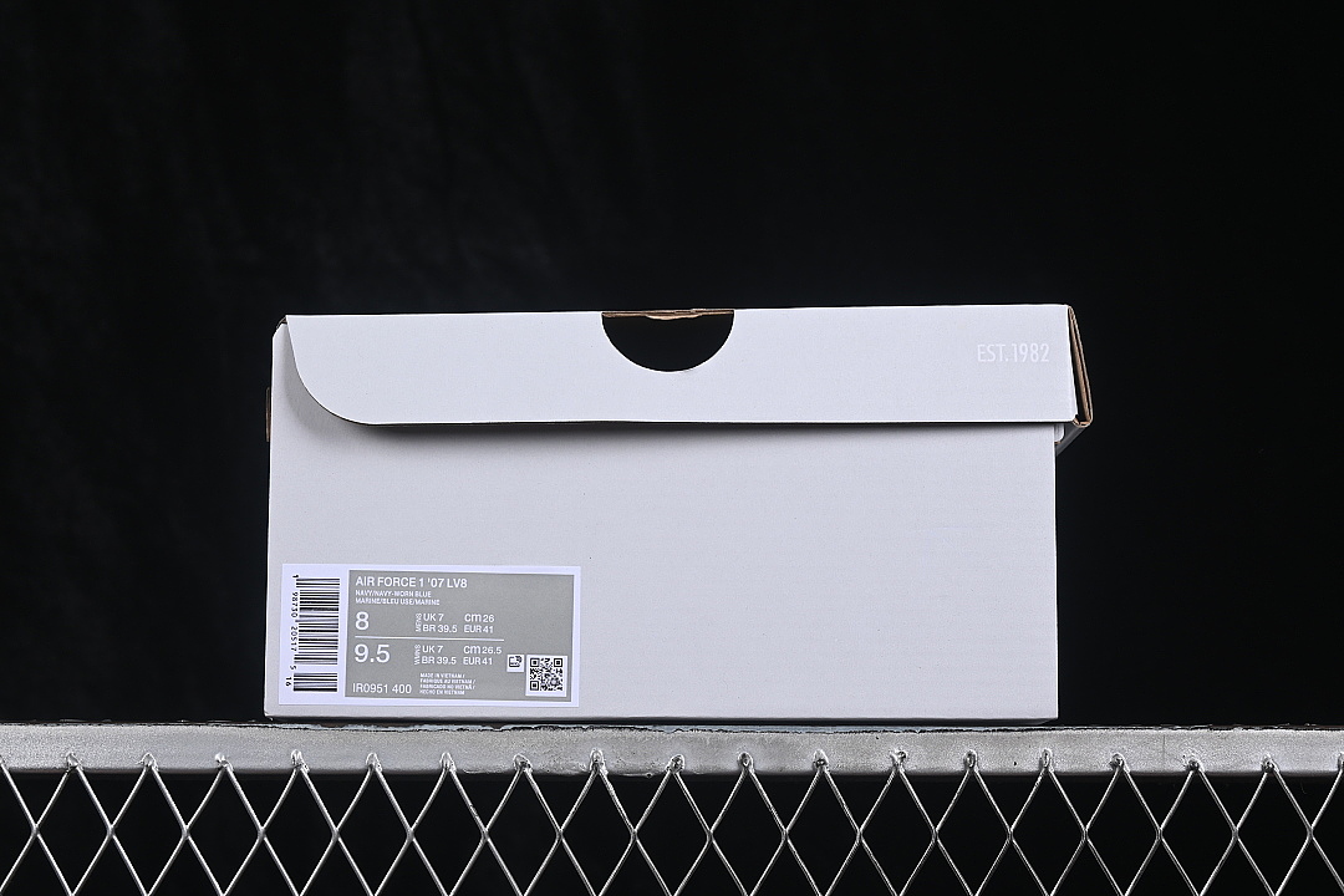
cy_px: 448
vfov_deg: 18.2
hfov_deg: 27.0
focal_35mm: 75
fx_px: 2800
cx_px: 672
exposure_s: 1/80
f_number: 8
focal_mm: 50
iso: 160
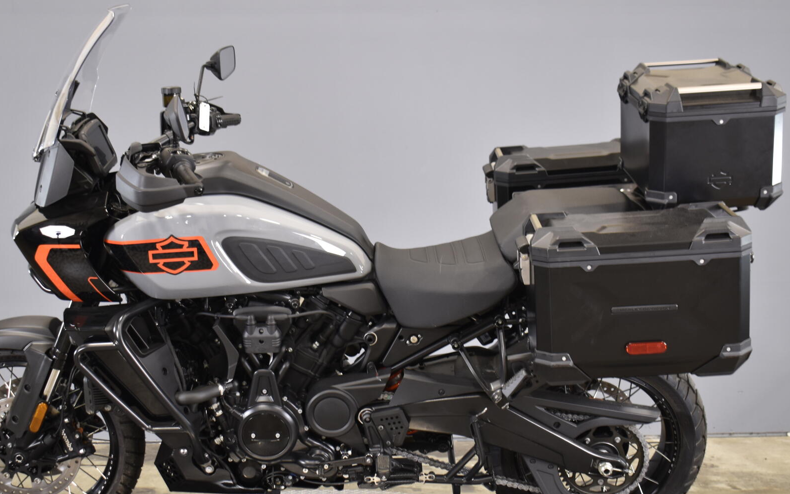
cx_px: 358
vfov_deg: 24.0
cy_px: 276
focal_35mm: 54
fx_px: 1163
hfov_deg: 37.5
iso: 400
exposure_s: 1/13
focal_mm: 28
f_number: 4.2
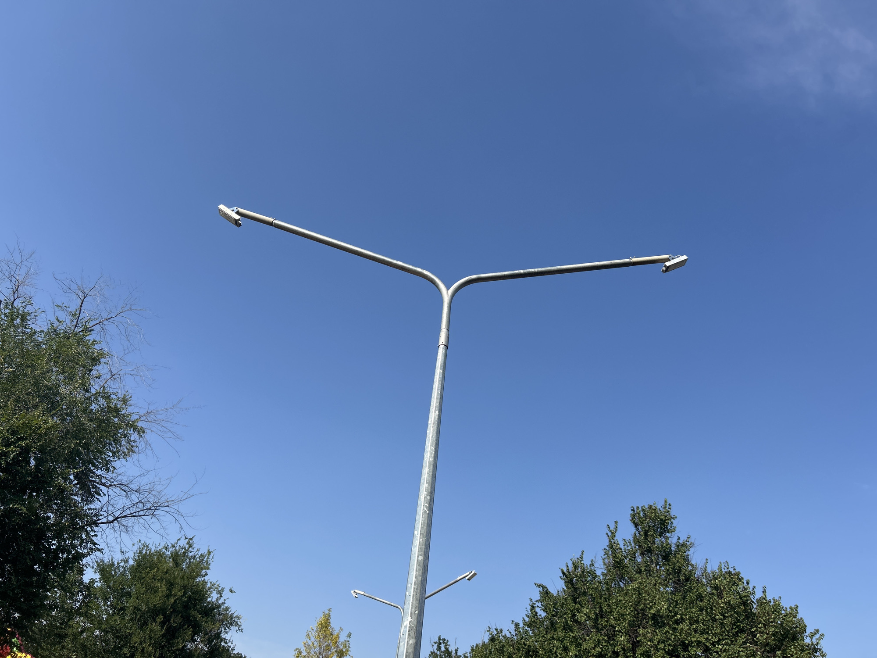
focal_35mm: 26
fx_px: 659
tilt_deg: +37.1
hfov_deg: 67.3
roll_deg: -9.5
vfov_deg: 53.1
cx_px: 438
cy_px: 329
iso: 50
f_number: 1.5
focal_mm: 5.7
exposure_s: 1/4115
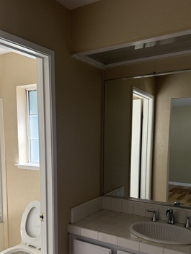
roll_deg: -0.3
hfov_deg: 41.6
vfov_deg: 53.0
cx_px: 77
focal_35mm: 34
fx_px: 250
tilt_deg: -6.2
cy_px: 166
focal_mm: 6.76
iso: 200
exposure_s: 1/215
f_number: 1.78
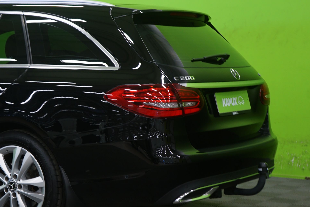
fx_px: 723
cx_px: 1
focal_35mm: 84
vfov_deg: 16.3
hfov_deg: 23.2
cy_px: 116
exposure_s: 1/8
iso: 400
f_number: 5
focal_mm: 41
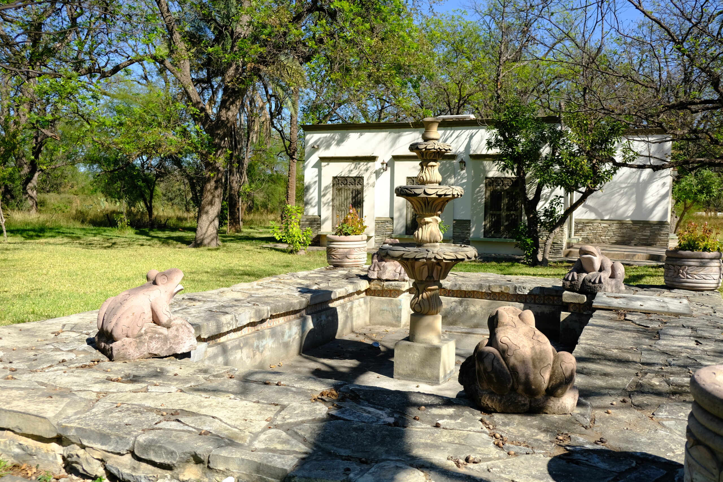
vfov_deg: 42.3
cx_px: 362
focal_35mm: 31
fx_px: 623
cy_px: 241
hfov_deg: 60.3
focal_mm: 20.5
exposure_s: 1/1600
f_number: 4
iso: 320
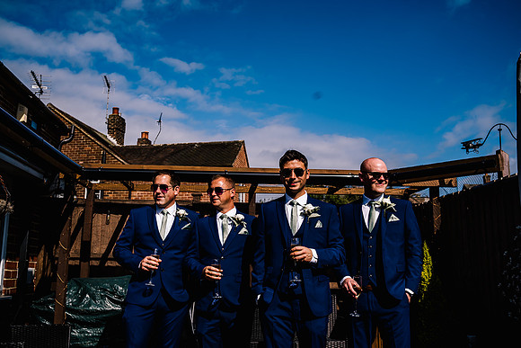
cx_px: 260
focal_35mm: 35
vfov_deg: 37.9
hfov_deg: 54.4
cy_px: 174
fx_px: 507
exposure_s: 1/800
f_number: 6.3
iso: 50
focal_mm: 35
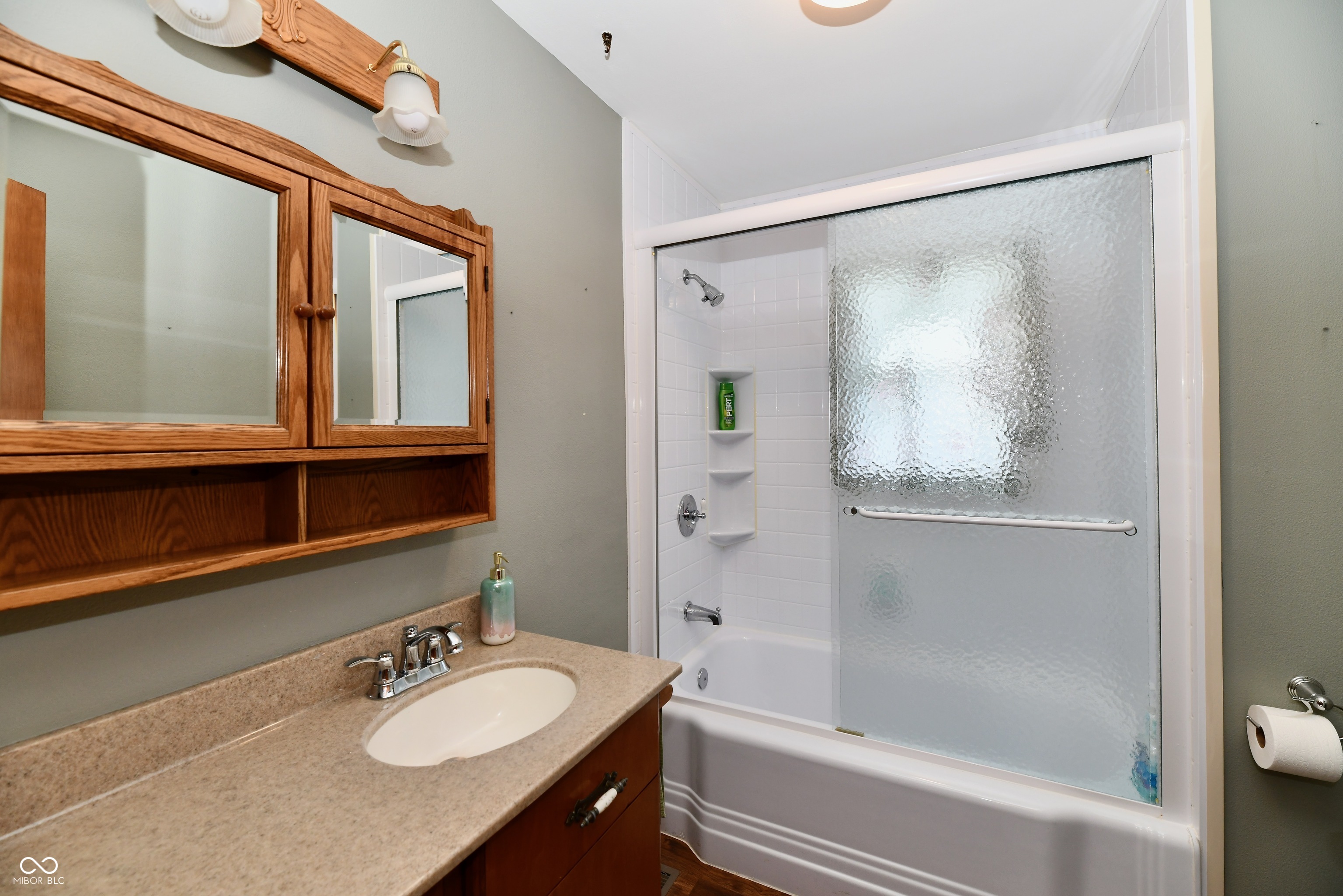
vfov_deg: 81.2
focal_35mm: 14
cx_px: 672
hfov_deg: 104.3
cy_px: 448
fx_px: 522
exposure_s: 1/60
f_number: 6.3
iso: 640
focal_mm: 14
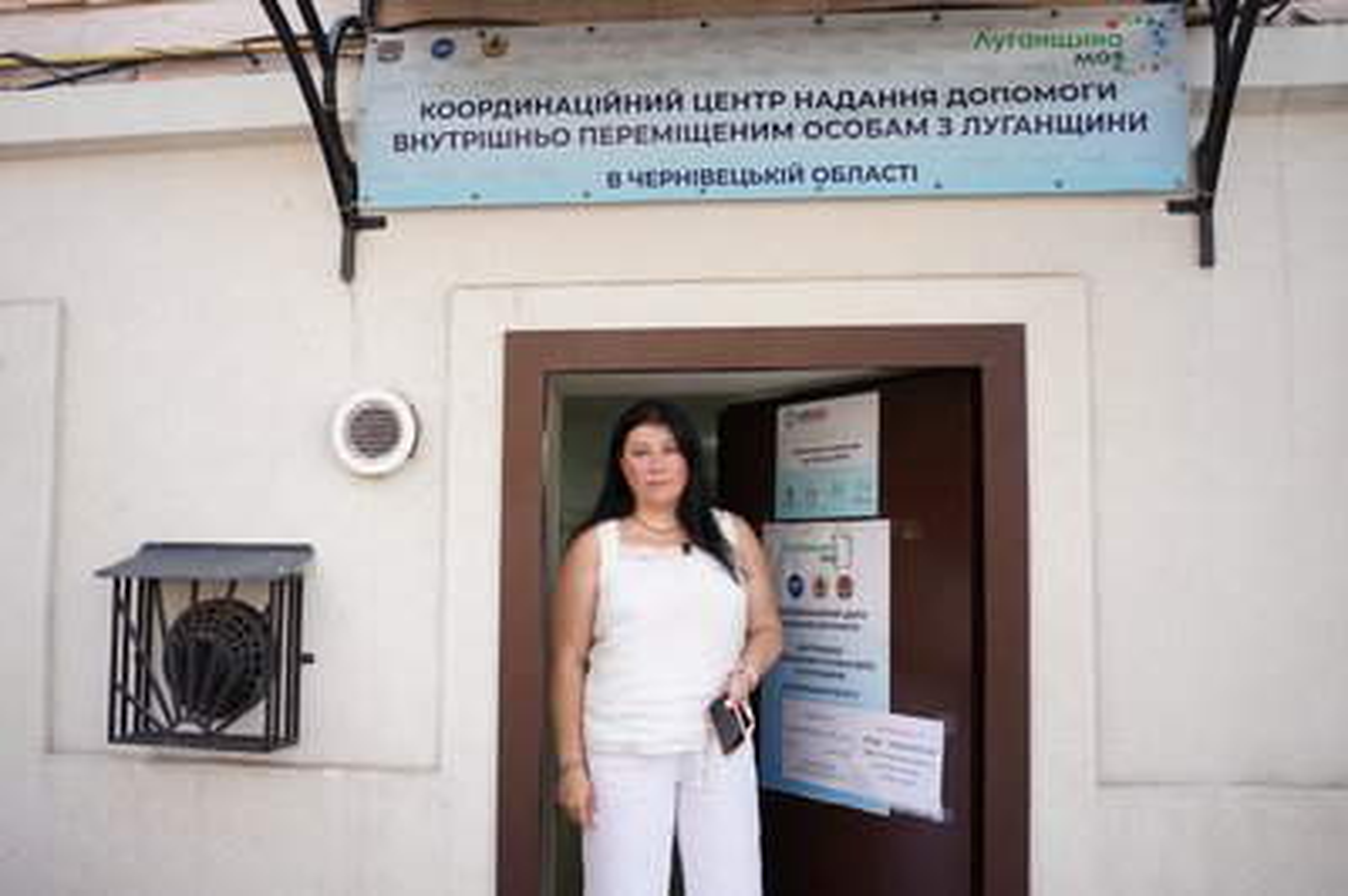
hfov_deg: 54.5
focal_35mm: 35
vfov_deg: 37.8
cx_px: 674
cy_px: 448
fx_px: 1309
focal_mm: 35
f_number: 1.4
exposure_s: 1/800
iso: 100
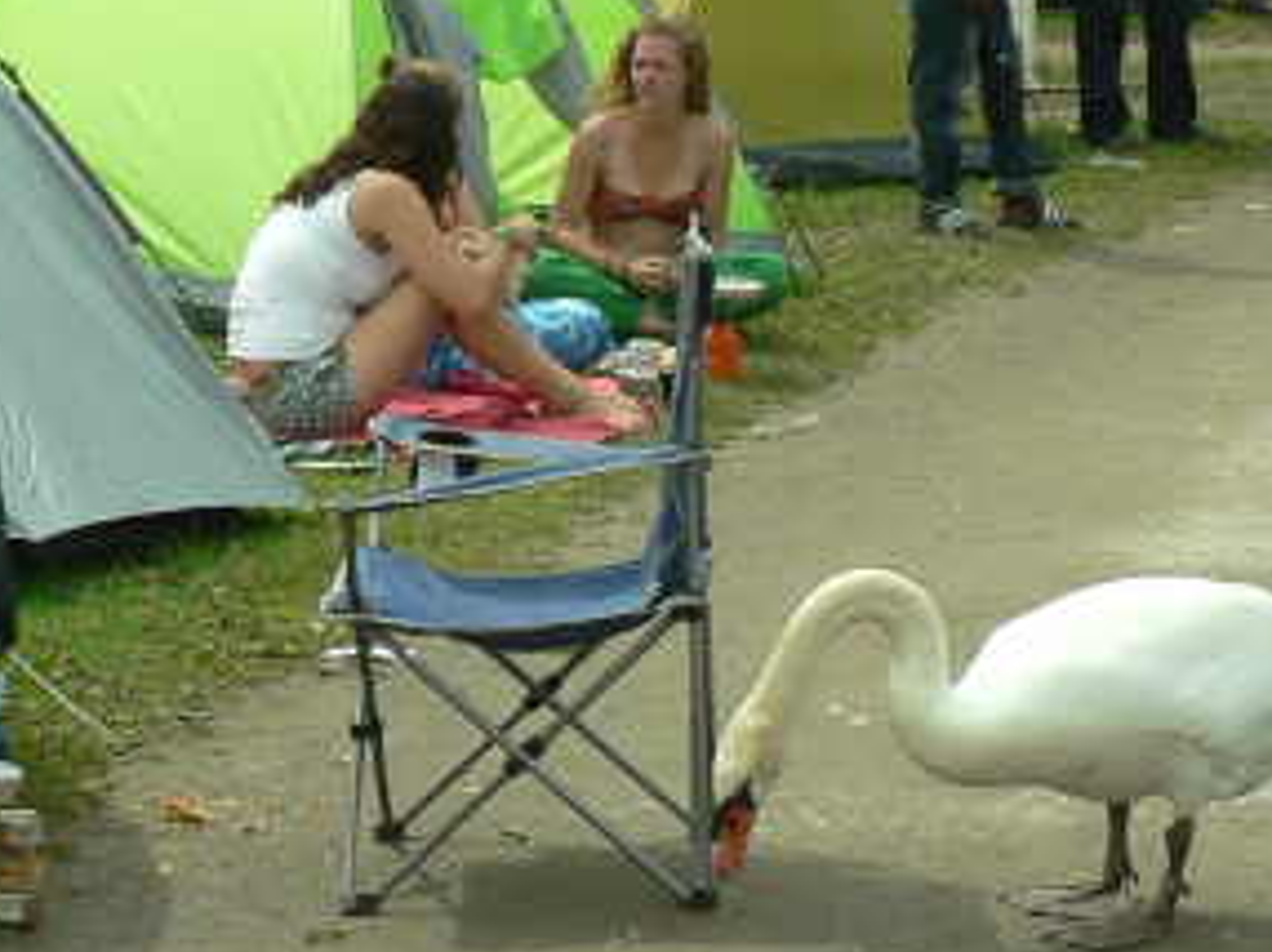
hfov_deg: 15.7
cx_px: 623
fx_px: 4626
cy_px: 231
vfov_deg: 11.7
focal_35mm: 126
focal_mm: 10.2
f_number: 5
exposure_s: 1/400
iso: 64
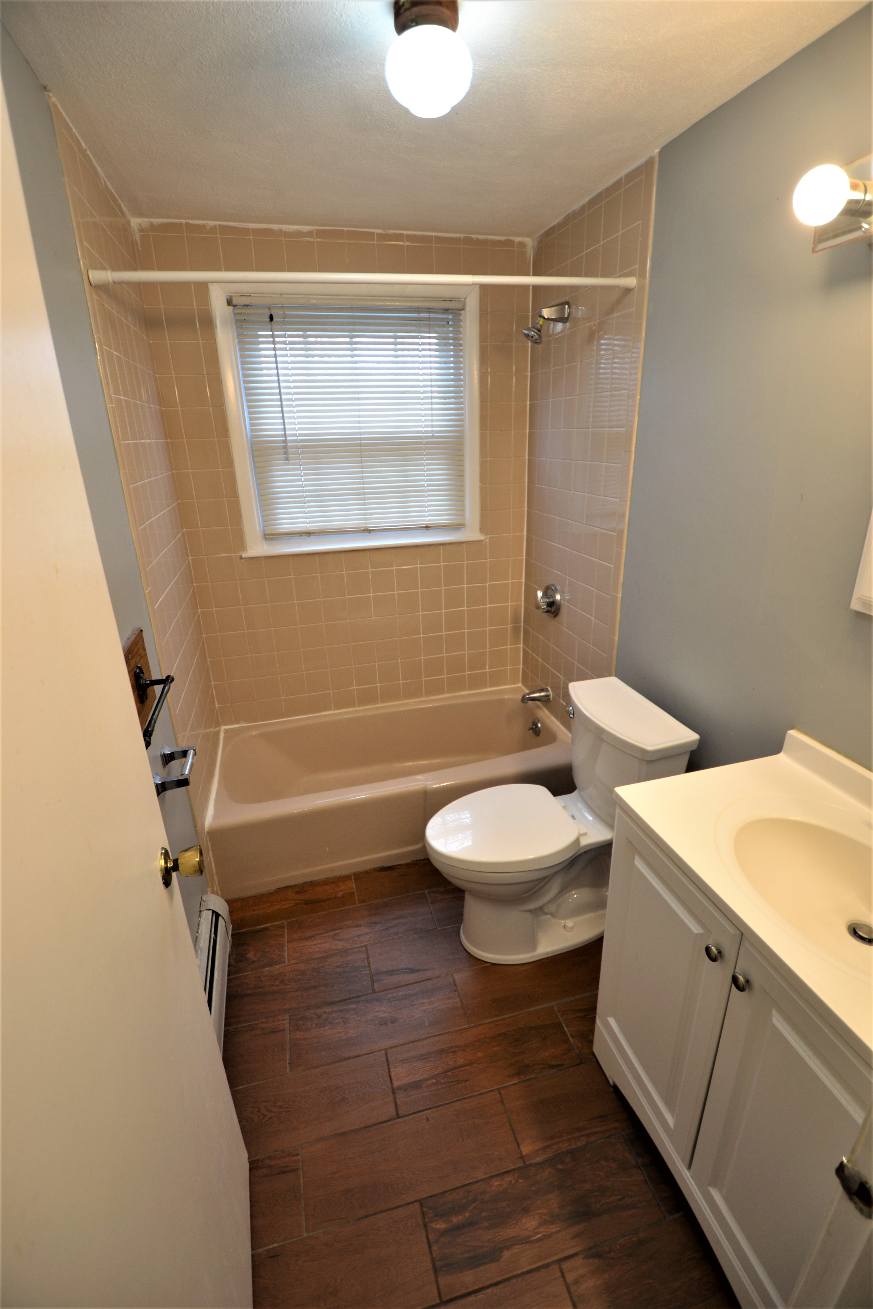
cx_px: 436
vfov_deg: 100.4
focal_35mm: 15
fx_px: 546
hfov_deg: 77.3
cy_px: 654
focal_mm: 10
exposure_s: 1/50
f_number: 3.5
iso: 400
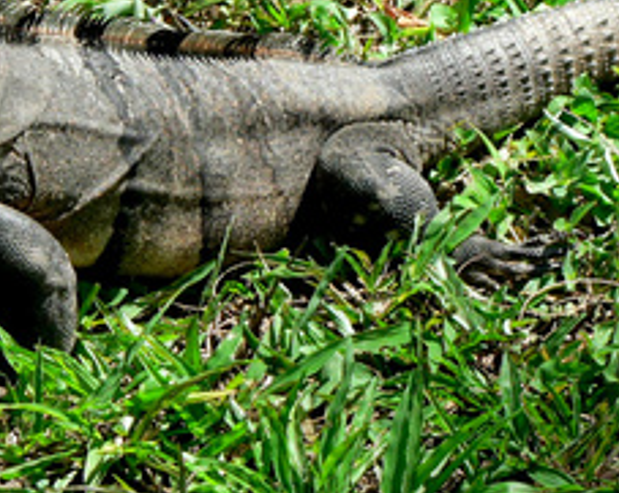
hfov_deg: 6.8
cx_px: 188
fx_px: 5214
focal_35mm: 285
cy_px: 136
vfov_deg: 5.4
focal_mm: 24.6
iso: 80
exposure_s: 1/250
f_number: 3.2
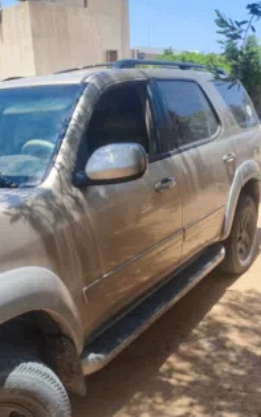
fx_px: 398
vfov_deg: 55.3
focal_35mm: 35
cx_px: 79
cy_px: 213
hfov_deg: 35.8
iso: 80
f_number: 1.5
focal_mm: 4.94
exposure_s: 1/2156
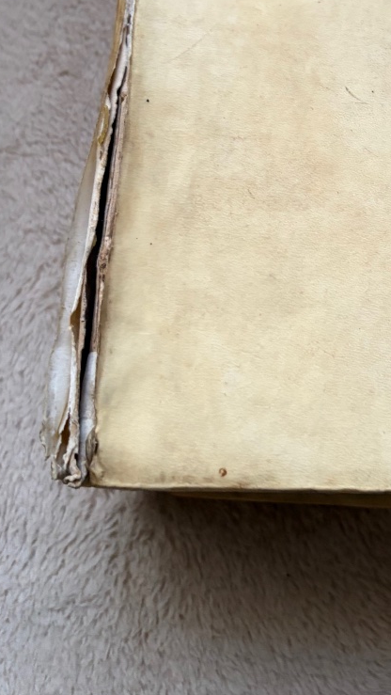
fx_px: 847
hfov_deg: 25.3
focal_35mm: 46
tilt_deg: -72.4
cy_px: 185
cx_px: 336
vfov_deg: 43.3
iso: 250
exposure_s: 1/60
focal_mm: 5.96
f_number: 1.6
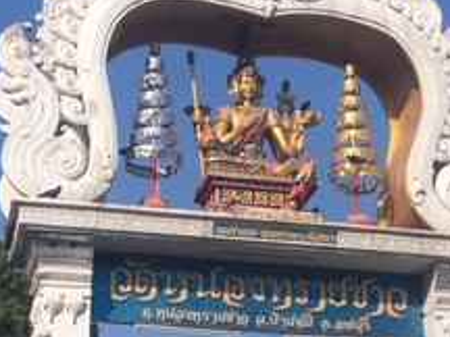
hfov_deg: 22.7
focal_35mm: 86
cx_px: 194
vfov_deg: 16.9
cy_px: 308
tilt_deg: +17.5
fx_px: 1118
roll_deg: -1.1
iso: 25
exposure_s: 1/398
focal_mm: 4.15
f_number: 2.2
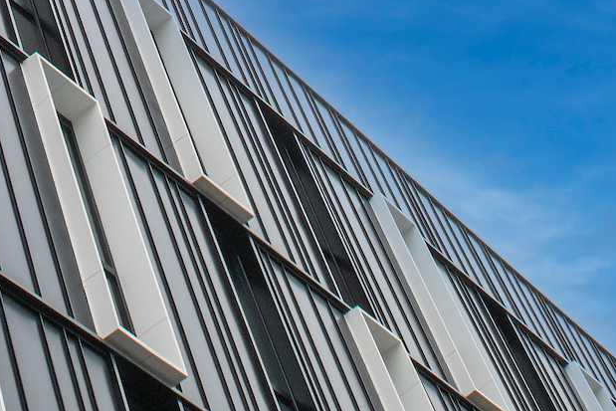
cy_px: -137
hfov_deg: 21.3
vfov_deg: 14.1
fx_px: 1592
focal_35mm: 93
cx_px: 23
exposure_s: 1/160
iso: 400
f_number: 13
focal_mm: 24
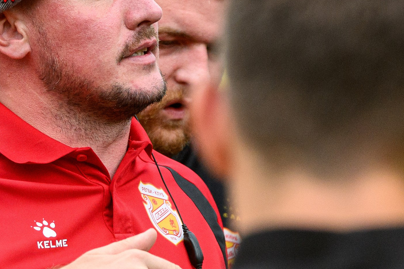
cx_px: -121
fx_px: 7956
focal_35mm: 709
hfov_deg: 2.9
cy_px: 127
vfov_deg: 1.9
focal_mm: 185
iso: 1250
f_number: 5.6
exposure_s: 1/2500
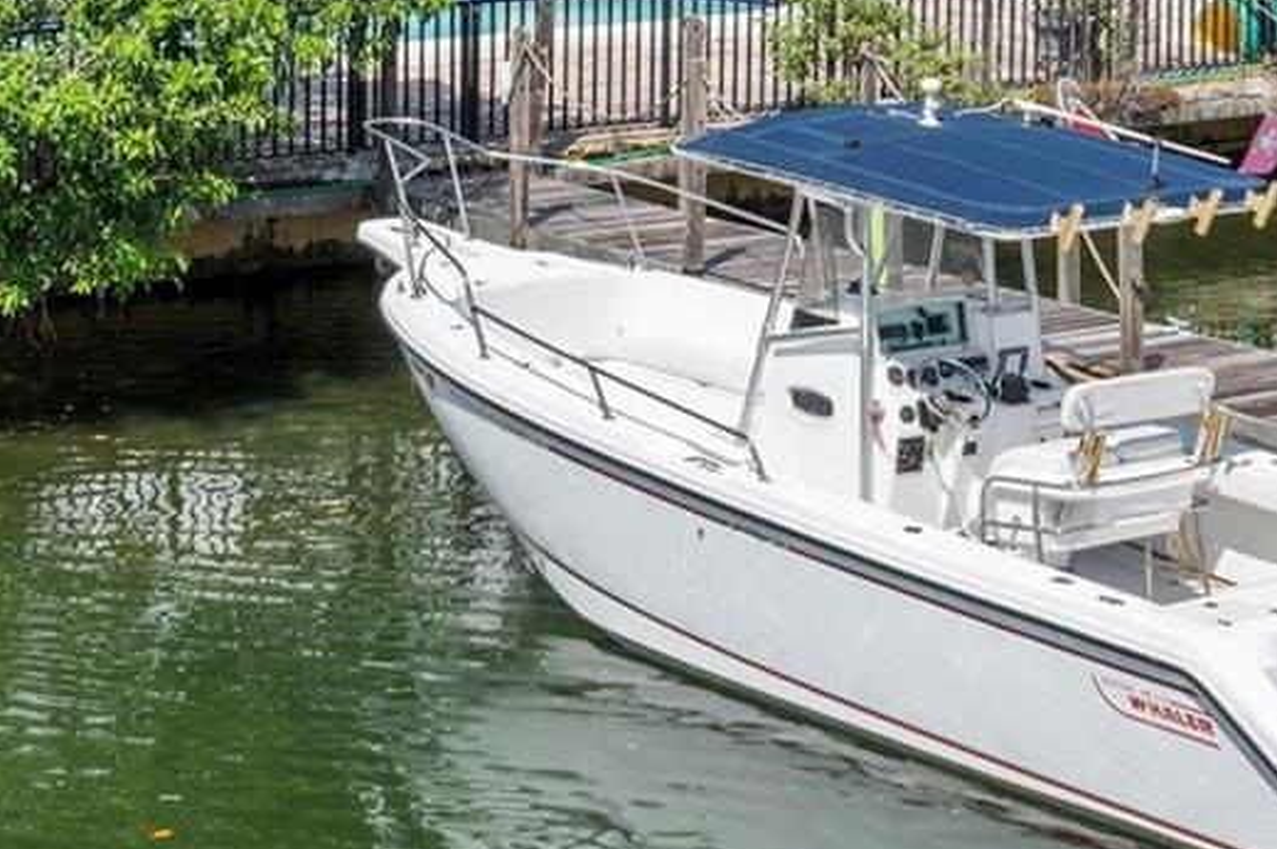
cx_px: 824
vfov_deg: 12.2
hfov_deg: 18.9
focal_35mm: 108
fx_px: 3827
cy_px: -320
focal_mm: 35
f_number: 10
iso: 100
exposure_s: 1/400
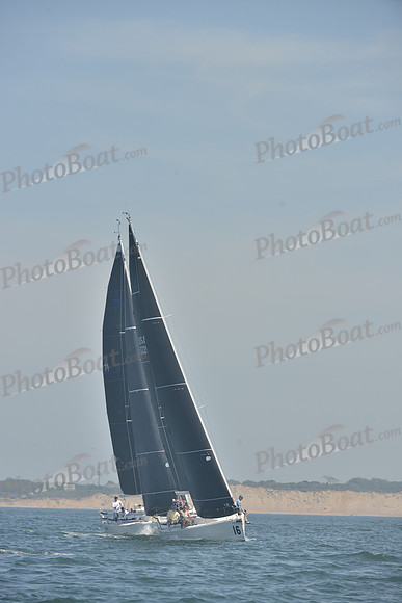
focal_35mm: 240
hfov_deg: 5.7
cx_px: 201
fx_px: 4017
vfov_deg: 8.6
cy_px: 302
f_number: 7.1
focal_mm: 240
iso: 280
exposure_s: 1/1000
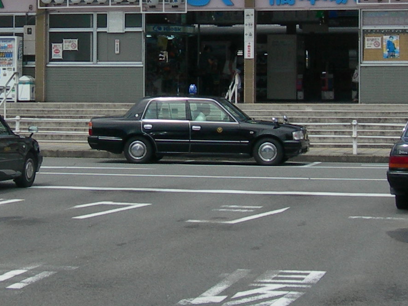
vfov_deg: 11.2
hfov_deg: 14.9
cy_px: 56
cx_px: 121
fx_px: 1556
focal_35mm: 132
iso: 50
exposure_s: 1/690
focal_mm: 7.8
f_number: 4.8
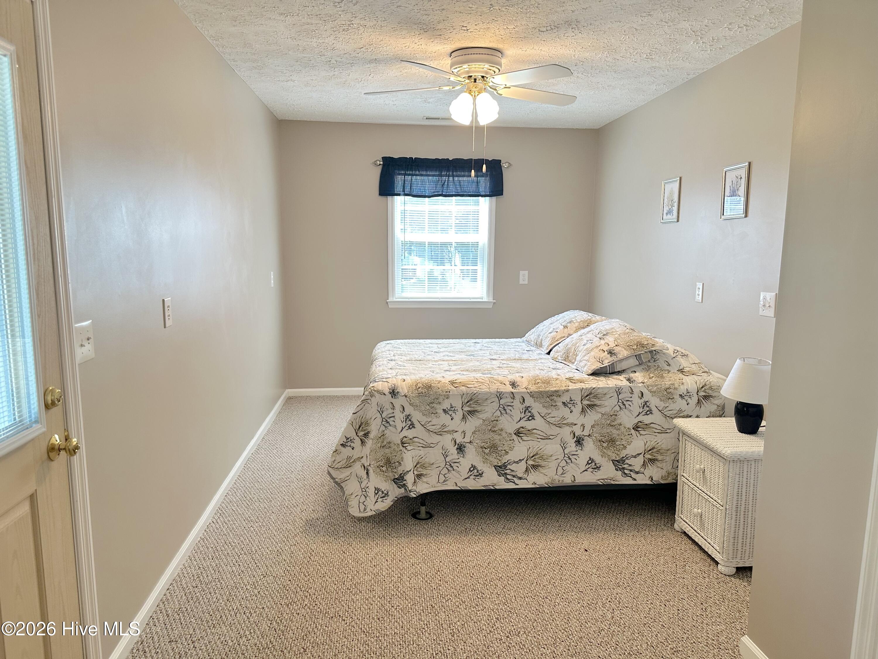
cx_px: 439
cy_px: 330
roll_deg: -1.7
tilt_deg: -8.7
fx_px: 609
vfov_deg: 56.8
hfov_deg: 71.6
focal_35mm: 24
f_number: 1.78
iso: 160
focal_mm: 6.86
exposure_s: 1/120
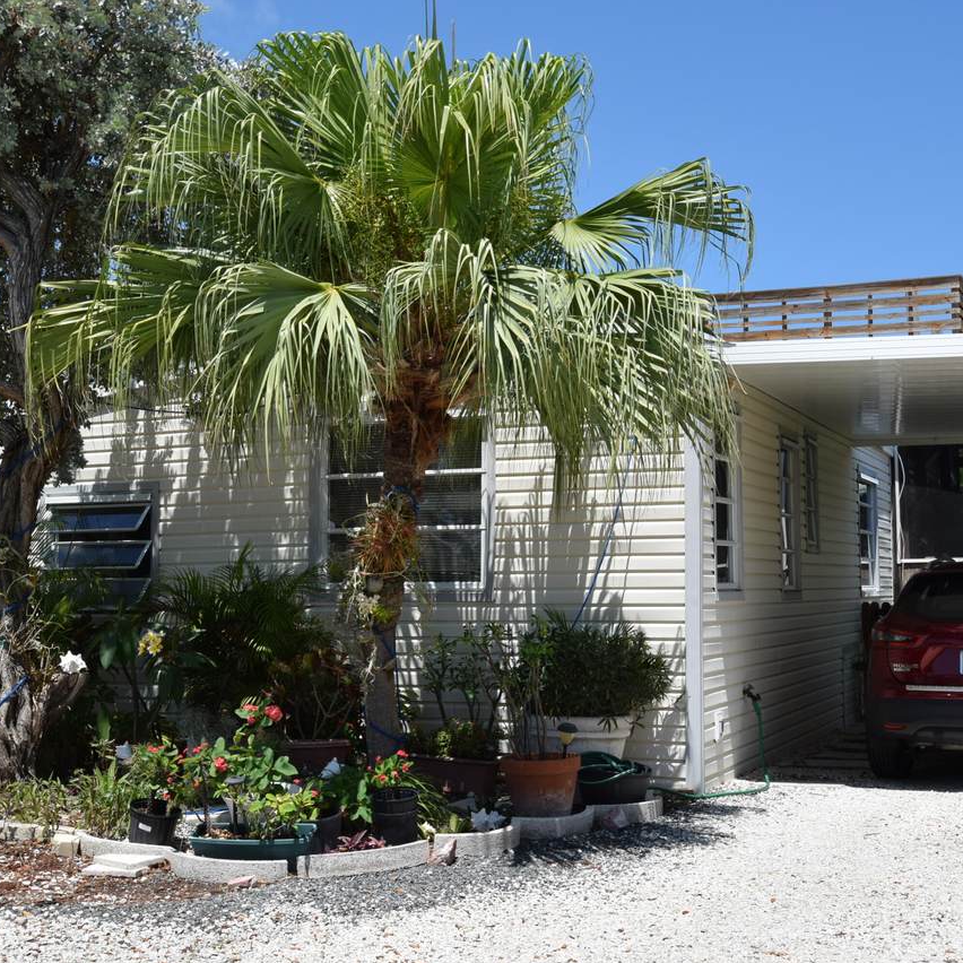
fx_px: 1448
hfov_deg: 36.8
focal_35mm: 46
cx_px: 457
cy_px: 482
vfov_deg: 36.8
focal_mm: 24
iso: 200
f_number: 10
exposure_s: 1/400
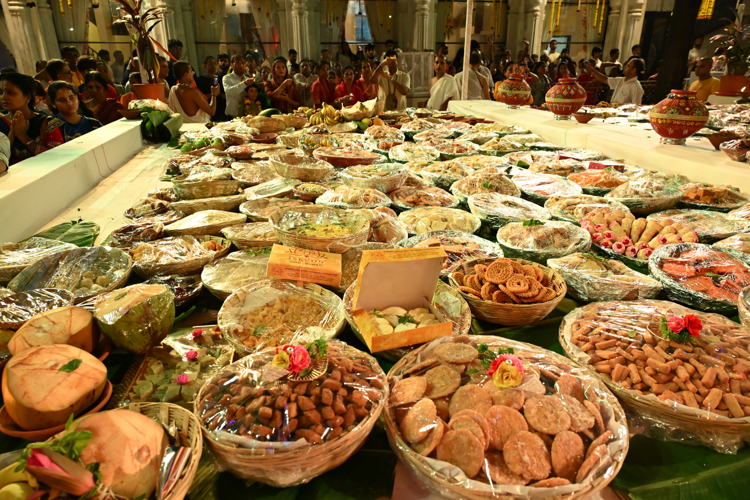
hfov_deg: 73.7
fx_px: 500
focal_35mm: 24
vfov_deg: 53.1
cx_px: 375
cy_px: 250
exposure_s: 1/125
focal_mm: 24
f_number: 6.3
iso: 4000
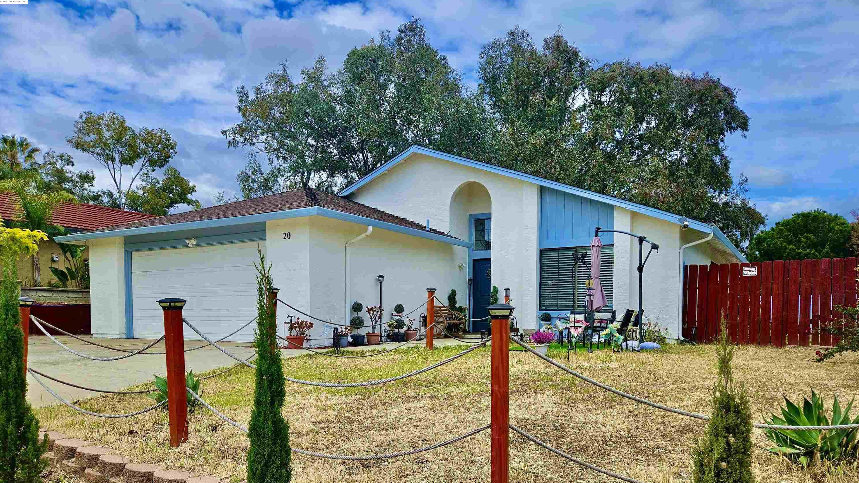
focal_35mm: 26
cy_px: 327
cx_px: 435
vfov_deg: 43.7
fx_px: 592
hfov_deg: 71.9
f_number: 1.8
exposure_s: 1/2961
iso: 25
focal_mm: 5.4
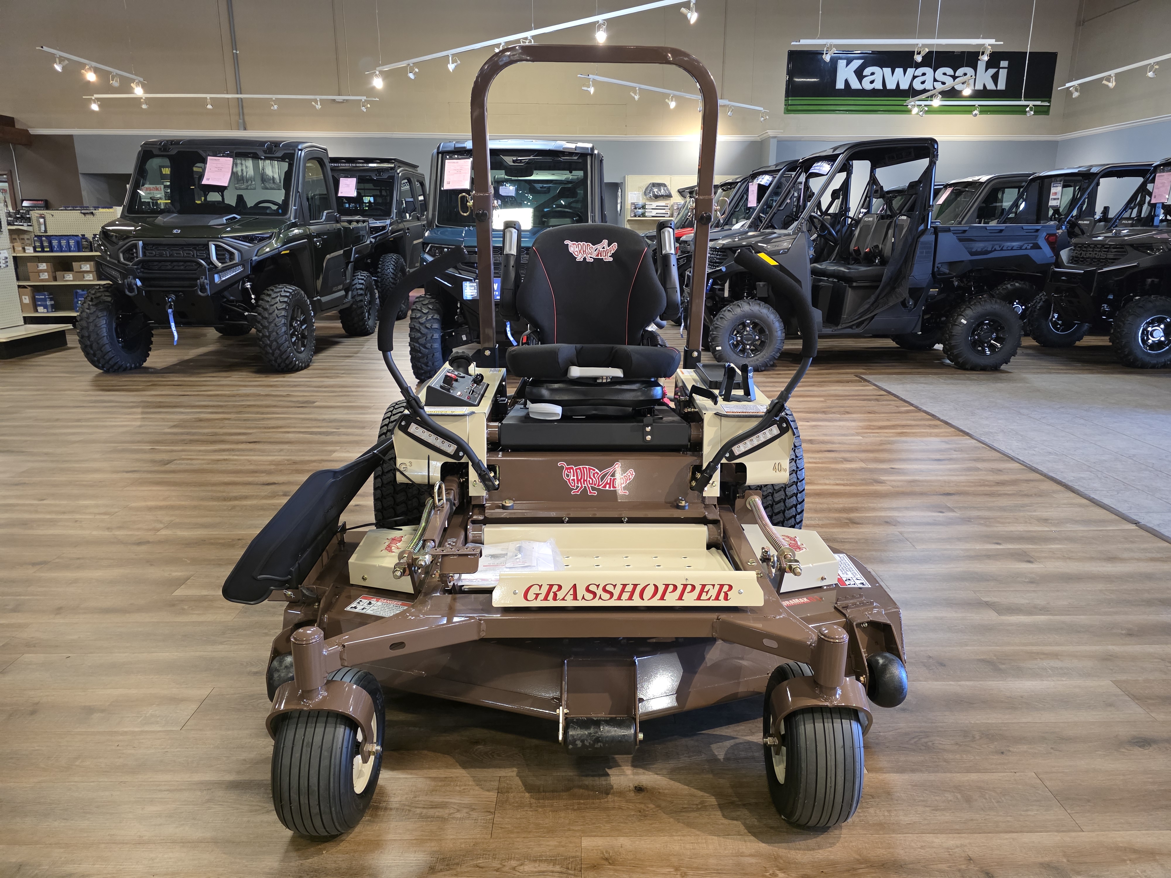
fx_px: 778
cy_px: 439
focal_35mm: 23
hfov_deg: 73.9
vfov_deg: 58.9
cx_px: 586
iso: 640
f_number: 1.7
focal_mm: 6.3
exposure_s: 1/120
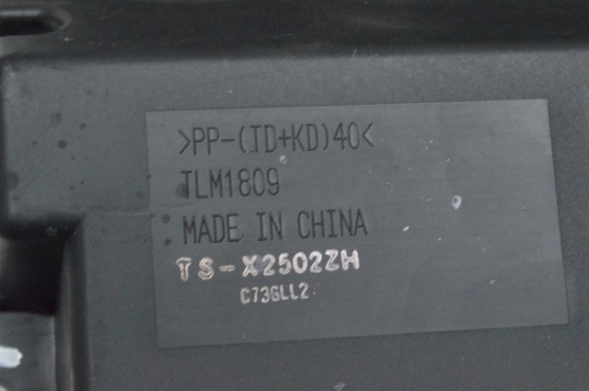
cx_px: 294
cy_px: 196
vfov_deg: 16.5
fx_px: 1348
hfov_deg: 24.6
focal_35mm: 82
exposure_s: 1/15
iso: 6400
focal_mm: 55
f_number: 20
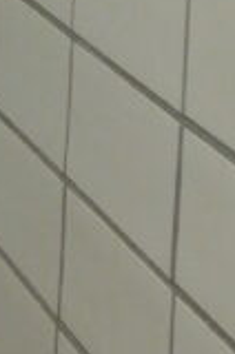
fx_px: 2340
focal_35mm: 238
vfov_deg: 8.4
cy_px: -228
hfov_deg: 5.5
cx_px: -421
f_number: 3.5
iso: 1600
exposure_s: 1/40
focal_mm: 22
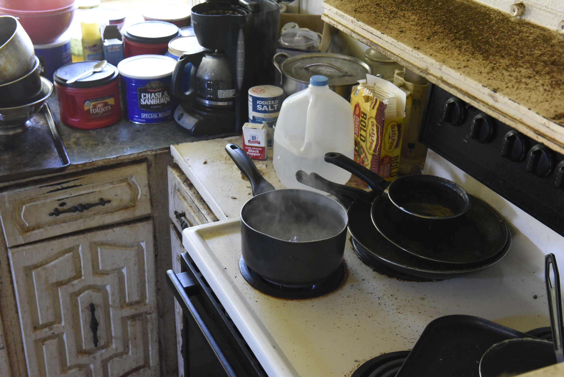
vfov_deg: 28.1
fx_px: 752
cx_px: 282
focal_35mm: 48
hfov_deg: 41.1
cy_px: 188
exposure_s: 1/50
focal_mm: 48
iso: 8000
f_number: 8
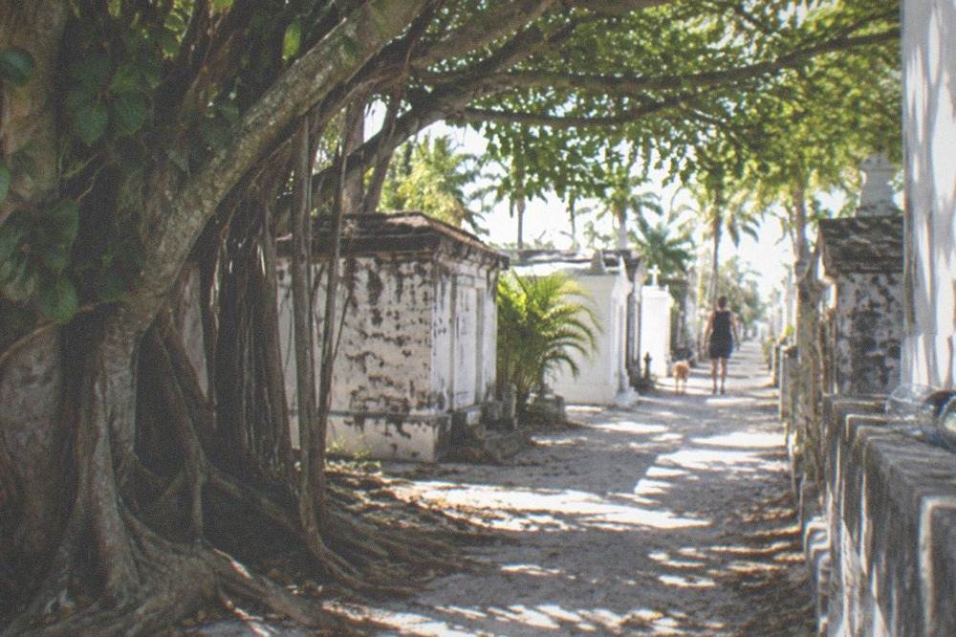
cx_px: 478
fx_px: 1301
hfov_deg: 40.4
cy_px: 318
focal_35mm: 49
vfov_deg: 27.5
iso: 640
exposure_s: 1/500
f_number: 5.6
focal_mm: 49
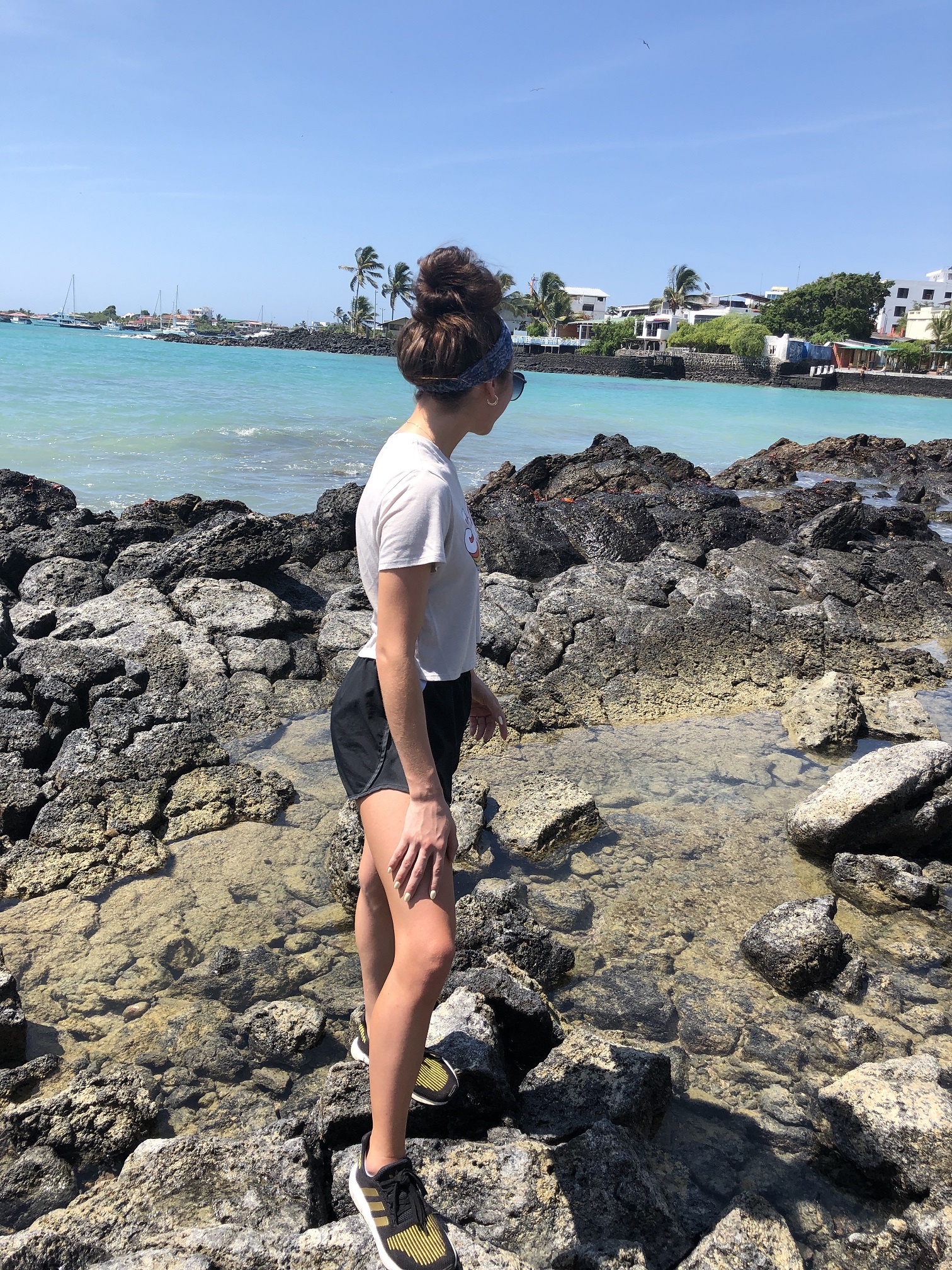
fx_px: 1027
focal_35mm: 28
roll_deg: -3.8
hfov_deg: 49.7
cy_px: 635
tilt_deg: -15.2
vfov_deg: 63.4
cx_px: 476
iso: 20
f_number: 1.8
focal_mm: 4
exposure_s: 1/1600
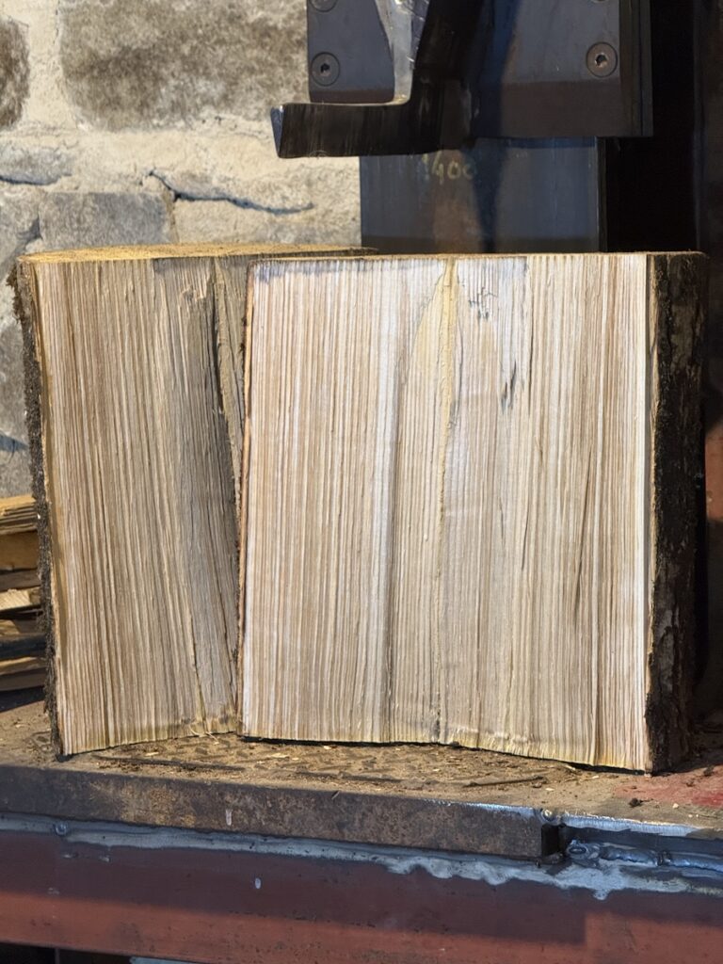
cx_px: 362
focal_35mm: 120
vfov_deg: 16.4
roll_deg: +1.4
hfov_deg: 12.3
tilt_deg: -7.0
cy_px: 482
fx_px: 3342
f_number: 2.8
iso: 320
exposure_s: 1/50
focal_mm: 15.66
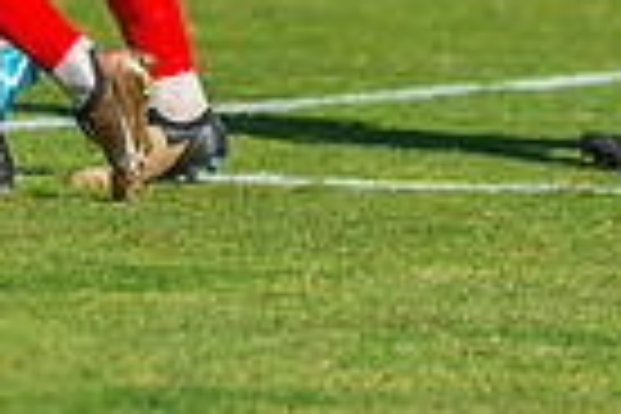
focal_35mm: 840
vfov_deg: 1.6
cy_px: -396
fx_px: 14489
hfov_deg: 2.5
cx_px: -27
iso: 125
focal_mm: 200
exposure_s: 1/1600
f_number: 3.2
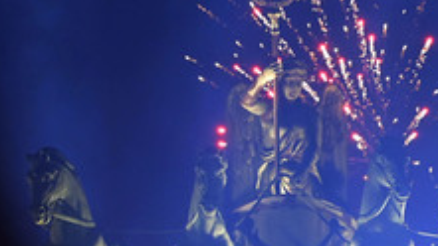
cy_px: 153
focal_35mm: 448
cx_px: 310
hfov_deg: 4.8
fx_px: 5200
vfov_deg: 2.7
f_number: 6.3
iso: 12800
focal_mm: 210
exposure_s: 1/200
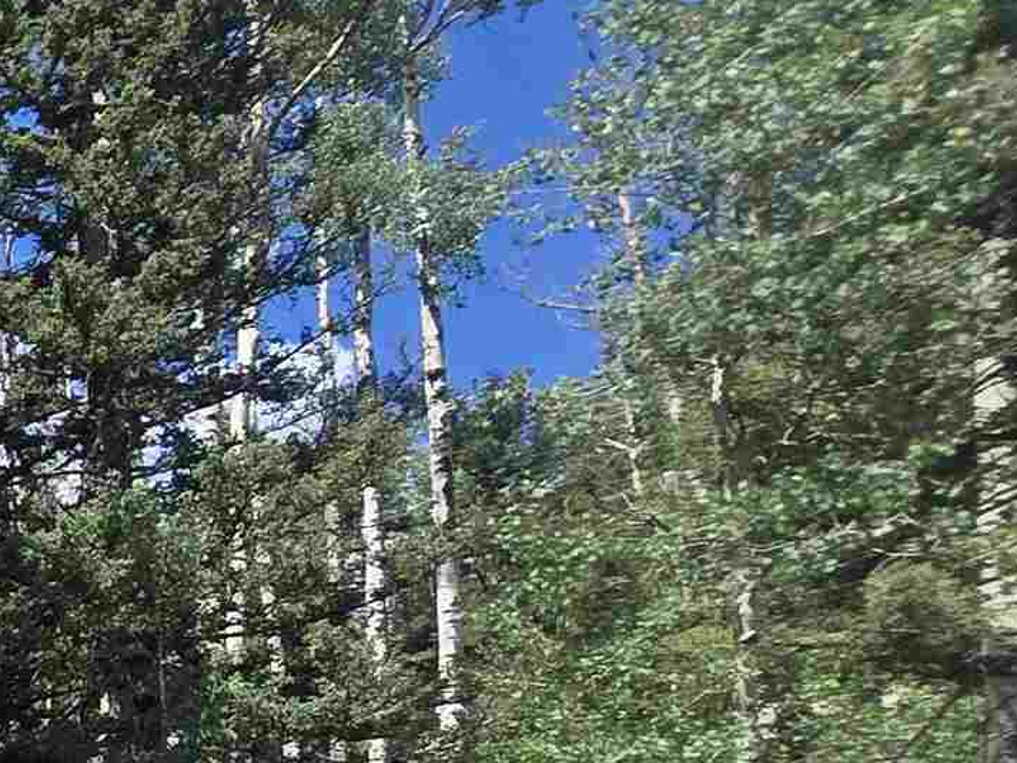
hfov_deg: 20.5
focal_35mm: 56
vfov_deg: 23.7
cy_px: 924
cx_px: -917
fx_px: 1646
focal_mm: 2.2
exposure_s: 1/1290
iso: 50
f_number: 2.2
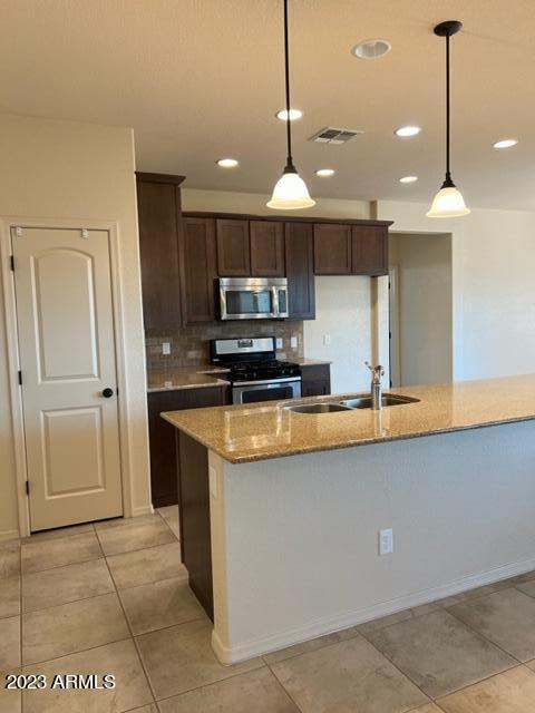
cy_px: 356
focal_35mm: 26
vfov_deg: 67.3
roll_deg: +1.8
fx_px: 536
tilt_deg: -4.7
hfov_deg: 53.1
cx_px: 268
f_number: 1.5
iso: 125
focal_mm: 5.7
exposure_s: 1/120
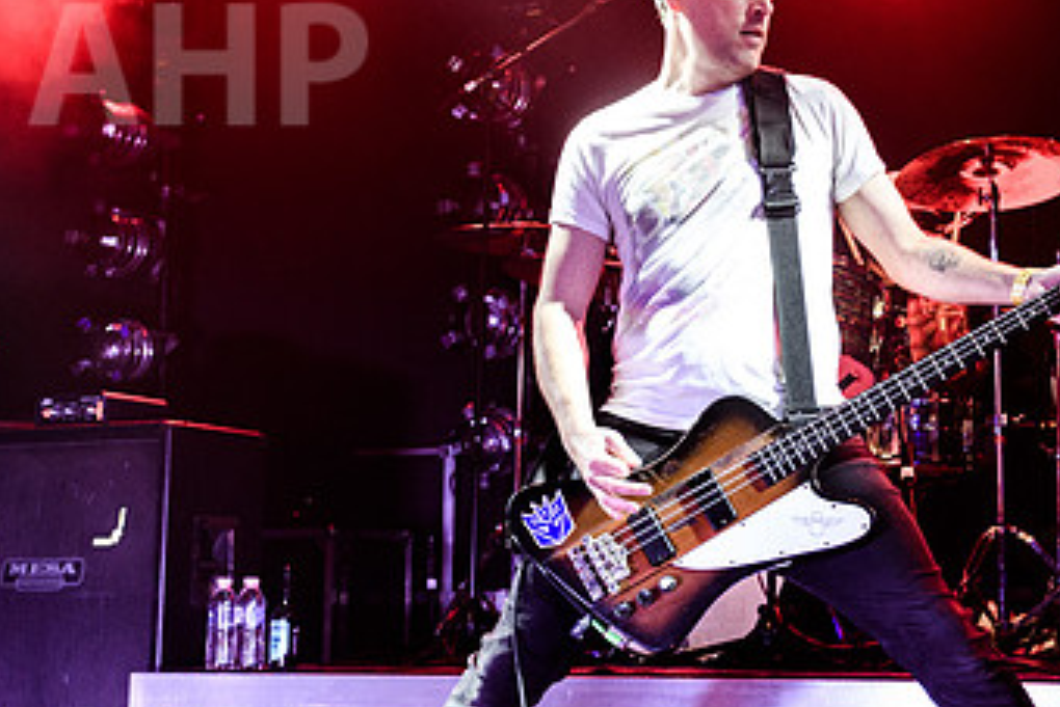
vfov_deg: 20.6
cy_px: 386
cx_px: 792
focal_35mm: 66
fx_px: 1944
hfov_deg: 30.0
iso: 2000
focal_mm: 30
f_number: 4
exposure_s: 1/400
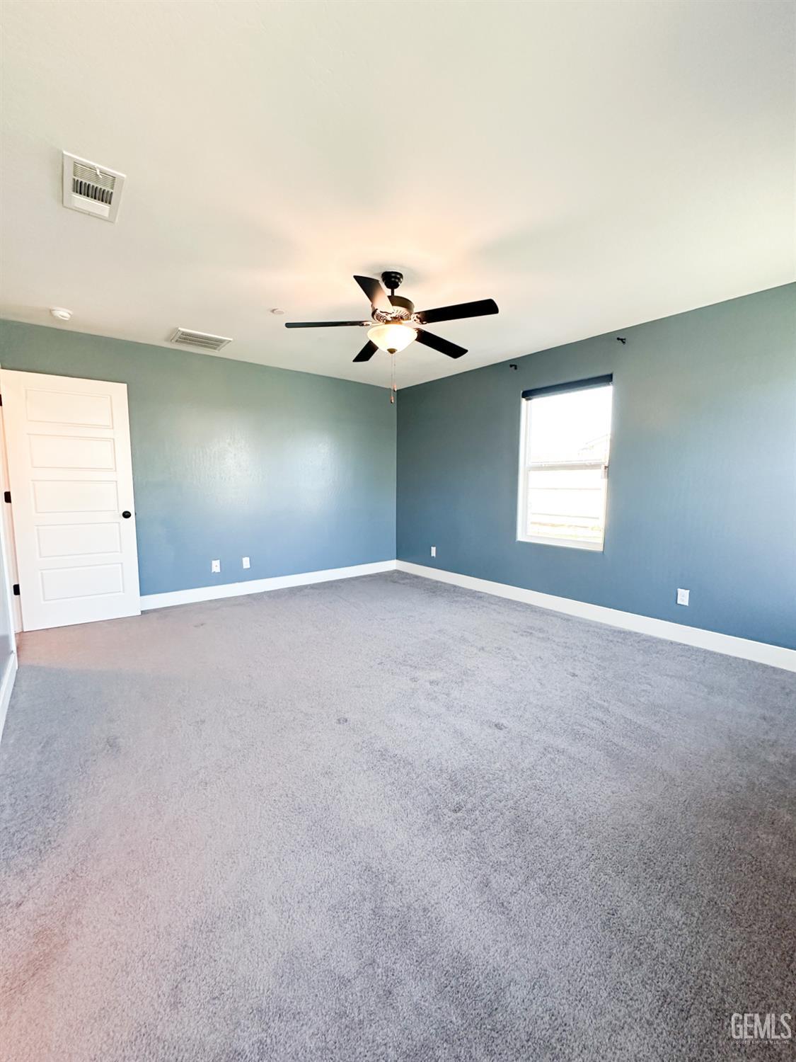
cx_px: 398
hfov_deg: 85.7
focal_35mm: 14
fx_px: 429
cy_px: 531
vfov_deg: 102.1
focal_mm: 2.22
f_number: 2.2
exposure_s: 1/120
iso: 320
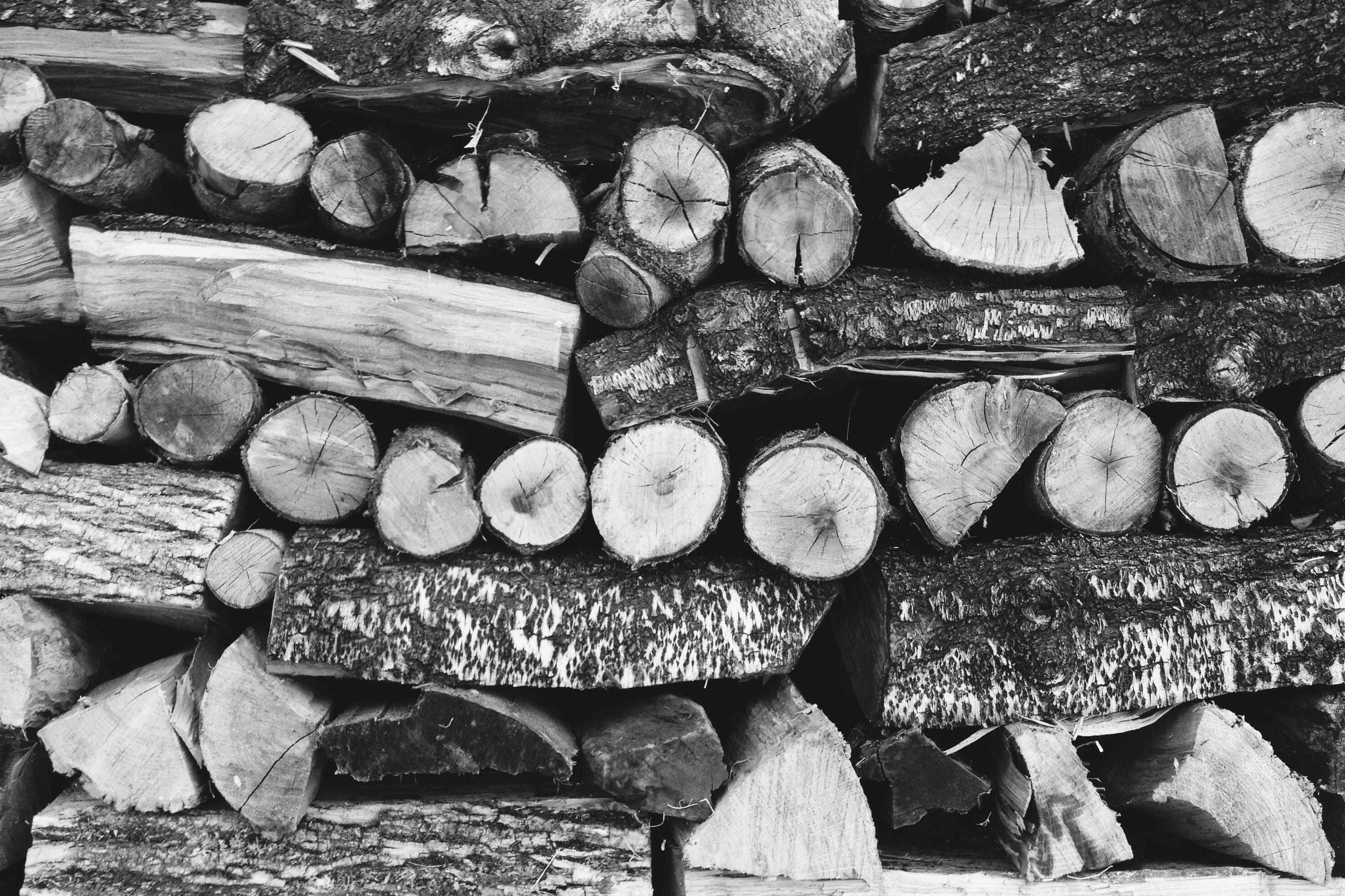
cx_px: 646
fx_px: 1494
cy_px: 444
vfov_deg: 33.4
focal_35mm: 40
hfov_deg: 48.4
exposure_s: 1/60
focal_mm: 4.28
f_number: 2.4
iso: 50
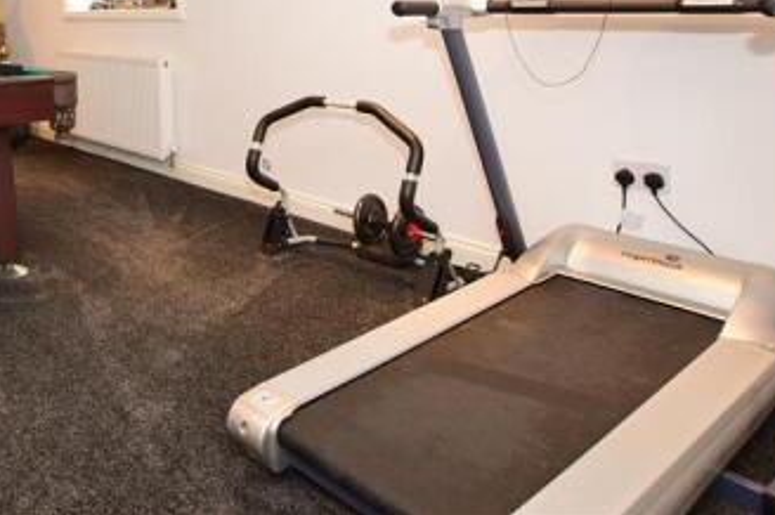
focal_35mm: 30
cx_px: 35
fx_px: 645
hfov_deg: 52.0
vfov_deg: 38.6
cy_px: 1
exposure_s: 1/8
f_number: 9
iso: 400
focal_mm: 10
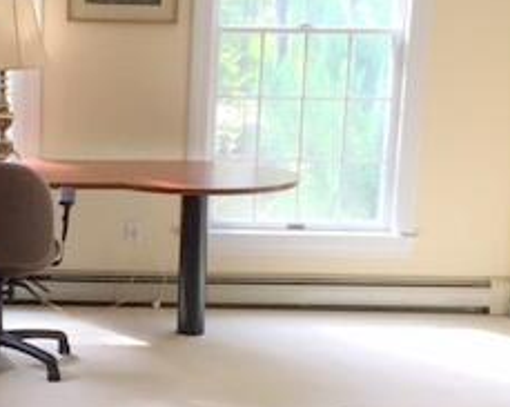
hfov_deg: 23.5
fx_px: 1192
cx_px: 45
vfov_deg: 19.4
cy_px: 240
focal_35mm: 79
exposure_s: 1/40
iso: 25
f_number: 2.2
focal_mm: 4.15
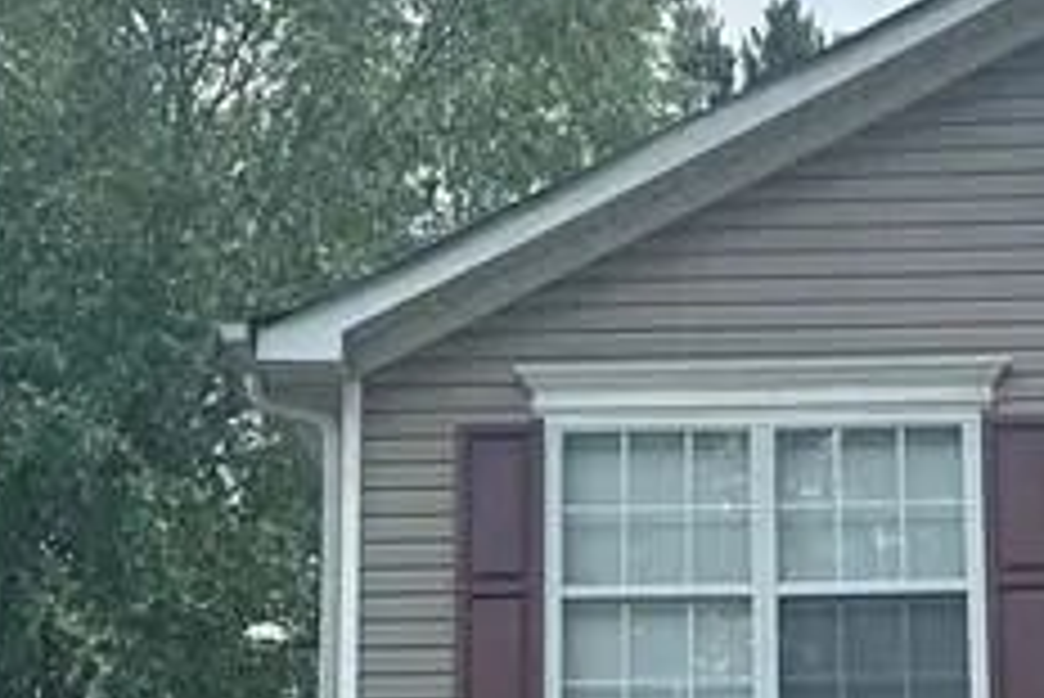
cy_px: 675
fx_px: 3192
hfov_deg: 18.4
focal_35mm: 110
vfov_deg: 12.3
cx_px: 868
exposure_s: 1/4016
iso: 80
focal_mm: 6.86
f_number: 1.78
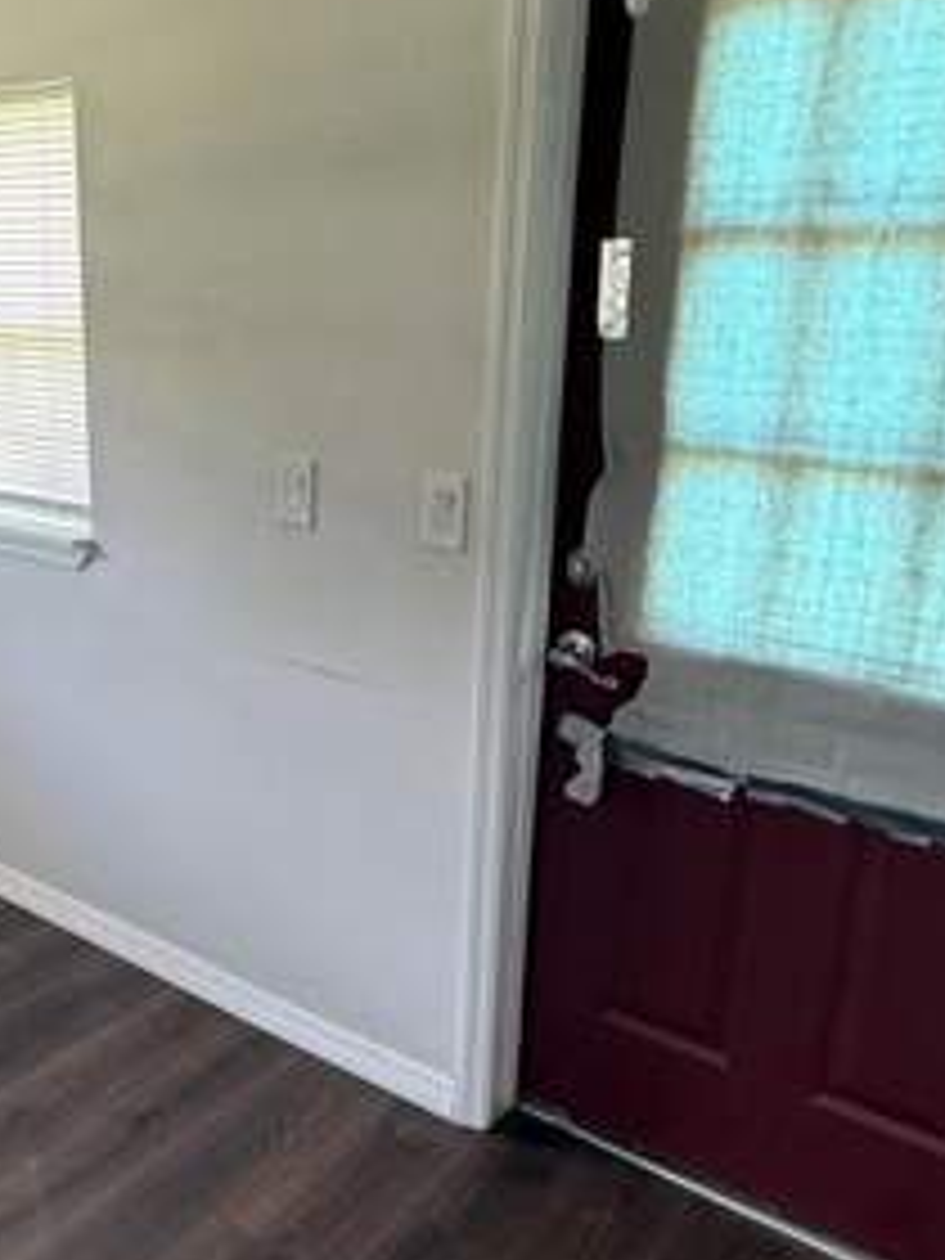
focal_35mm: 32
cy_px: 648
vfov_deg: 56.8
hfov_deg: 43.6
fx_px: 1165
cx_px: 324
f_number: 2.2
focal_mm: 2.22
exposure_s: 1/99
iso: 160
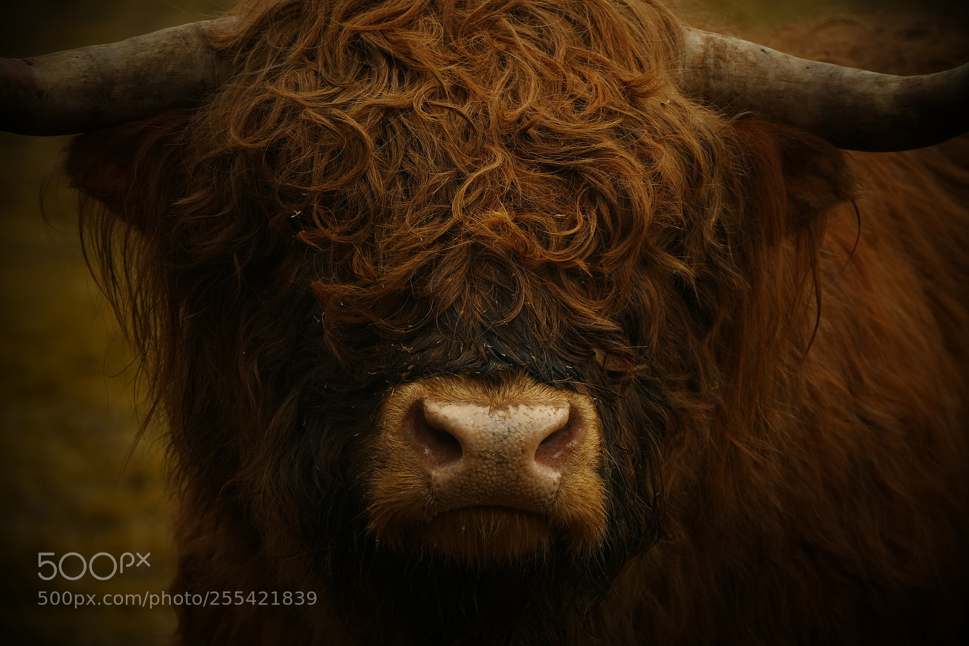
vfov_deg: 3.4
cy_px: 323
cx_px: 484
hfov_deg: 5.2
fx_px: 10764
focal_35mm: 400
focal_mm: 146
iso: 125
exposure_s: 1/125
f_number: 4
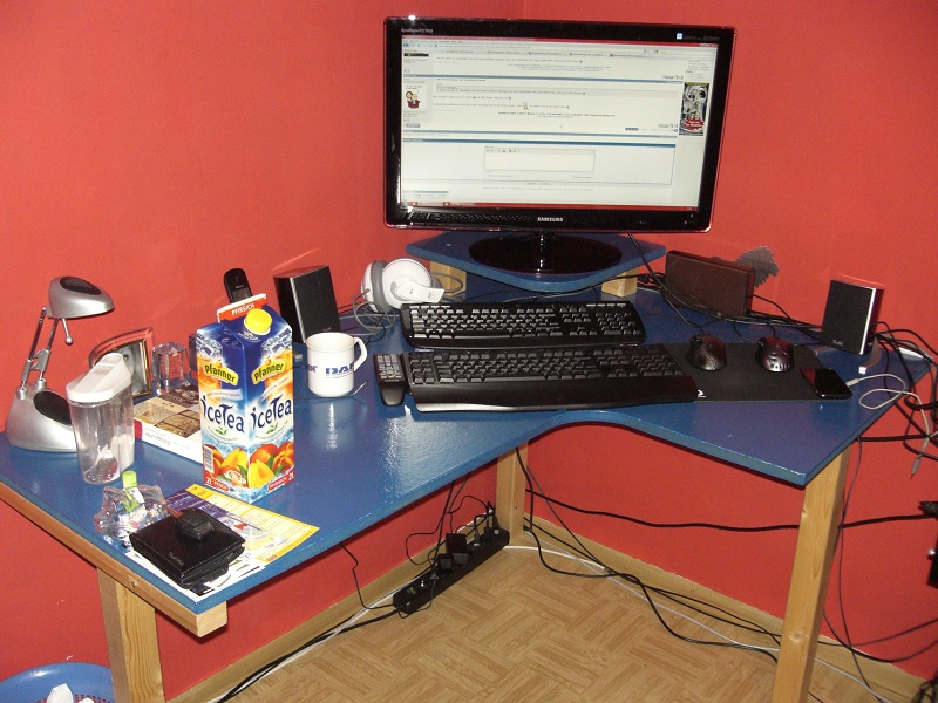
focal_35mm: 38
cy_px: 352
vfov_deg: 37.7
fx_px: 1030
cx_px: 469
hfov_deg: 49.0
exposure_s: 1/60
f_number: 3.1
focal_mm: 6.3
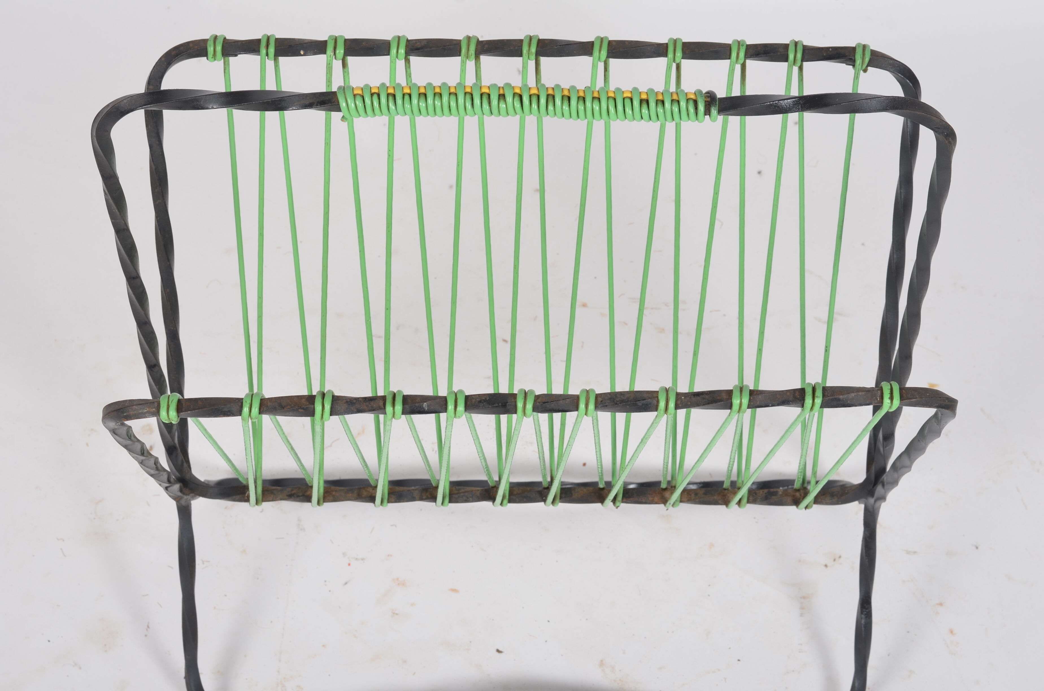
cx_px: 522
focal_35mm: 75
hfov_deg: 27.0
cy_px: 346
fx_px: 2170
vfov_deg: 18.1
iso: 100
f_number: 11
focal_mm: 50
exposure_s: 1/125
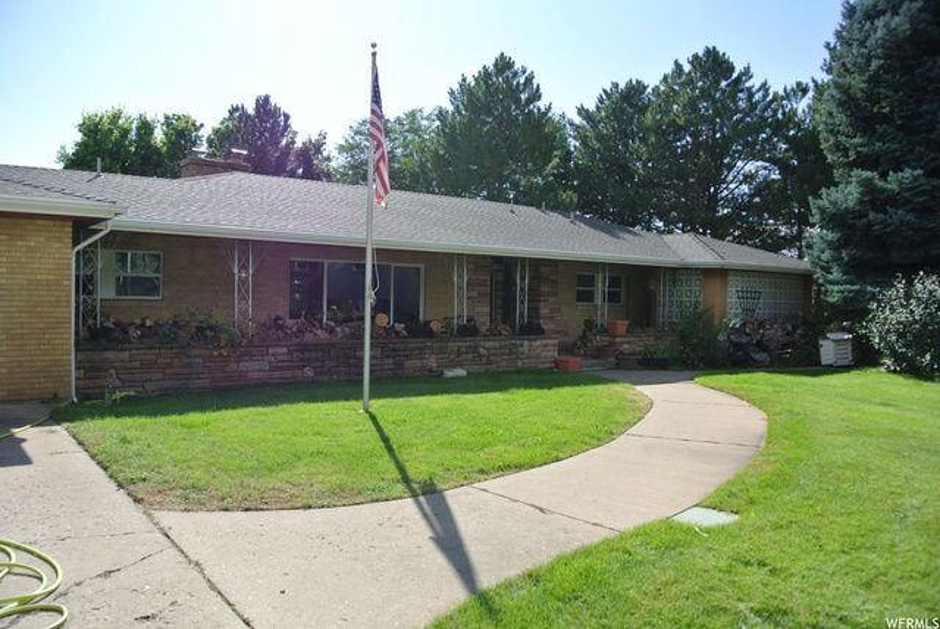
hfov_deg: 67.3
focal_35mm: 27
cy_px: 314
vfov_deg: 48.0
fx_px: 706
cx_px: 470
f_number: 4.5
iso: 100
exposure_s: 1/500
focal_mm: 10
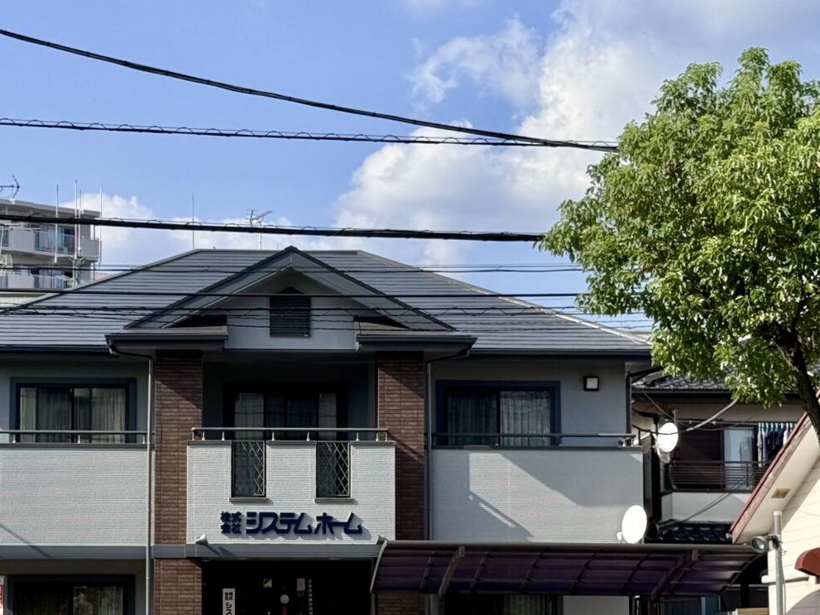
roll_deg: +0.5
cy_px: 421
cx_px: 313
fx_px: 2203
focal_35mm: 93
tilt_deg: +6.2
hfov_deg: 21.0
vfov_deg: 15.8
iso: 64
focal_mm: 6.76
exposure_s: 1/3257
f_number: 1.78
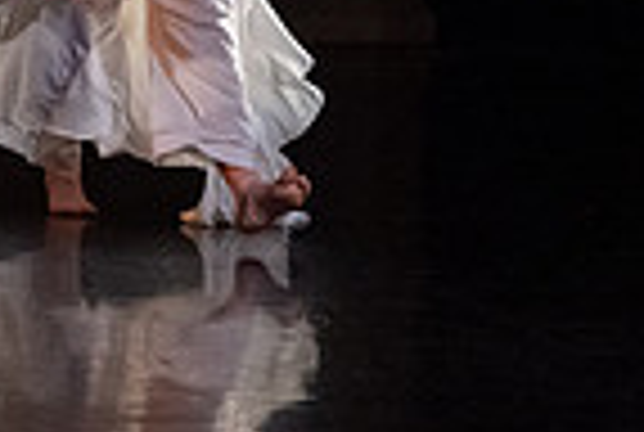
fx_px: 4786
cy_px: -205
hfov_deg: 7.5
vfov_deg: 5.1
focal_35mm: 267
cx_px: -450
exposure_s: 1/400
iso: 4000
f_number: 3.5
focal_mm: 66
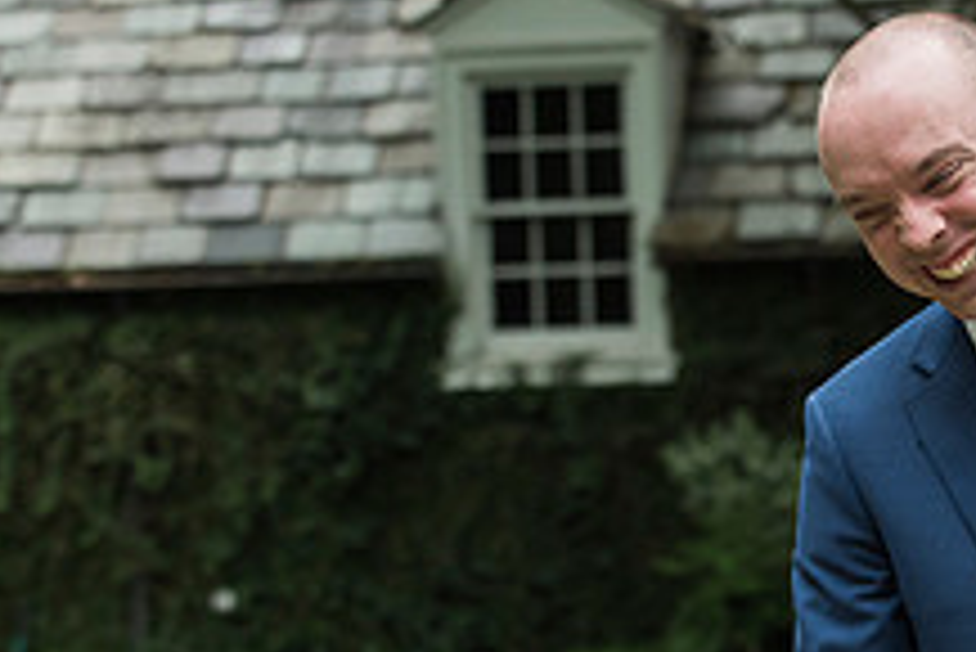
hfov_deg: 10.9
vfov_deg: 7.4
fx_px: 5073
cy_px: 375
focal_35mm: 187
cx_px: 1043
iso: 800
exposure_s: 1/640
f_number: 4
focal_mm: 70
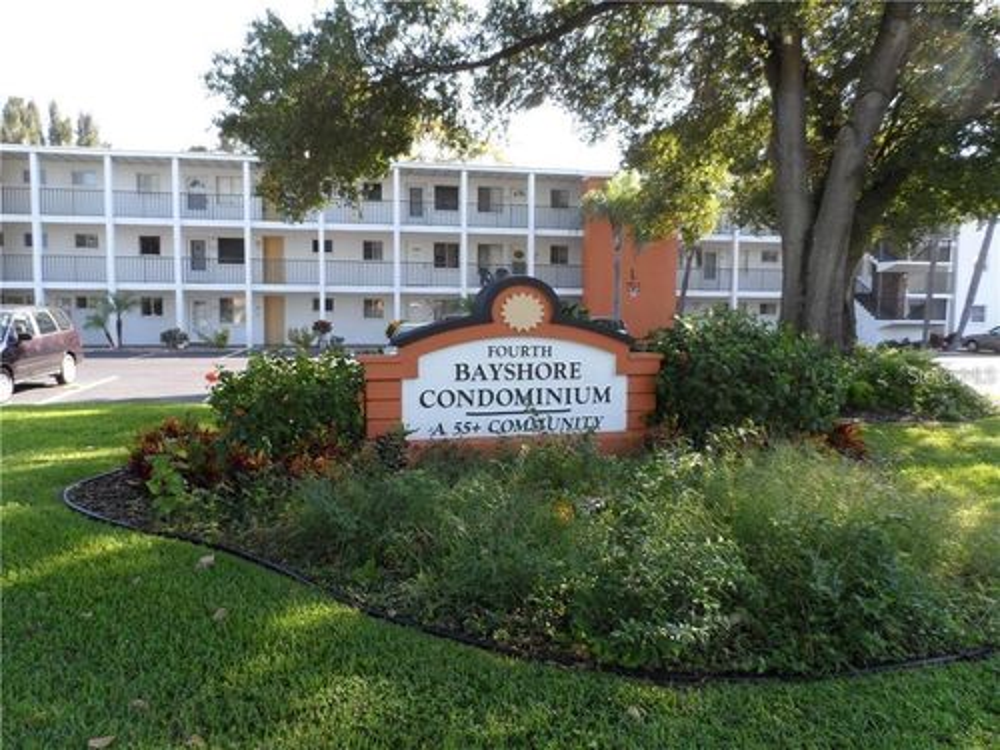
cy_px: 375
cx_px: 500
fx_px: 693
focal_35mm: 24
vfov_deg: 56.8
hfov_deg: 71.6
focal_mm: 4
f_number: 3.2
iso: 80
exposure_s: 1/125
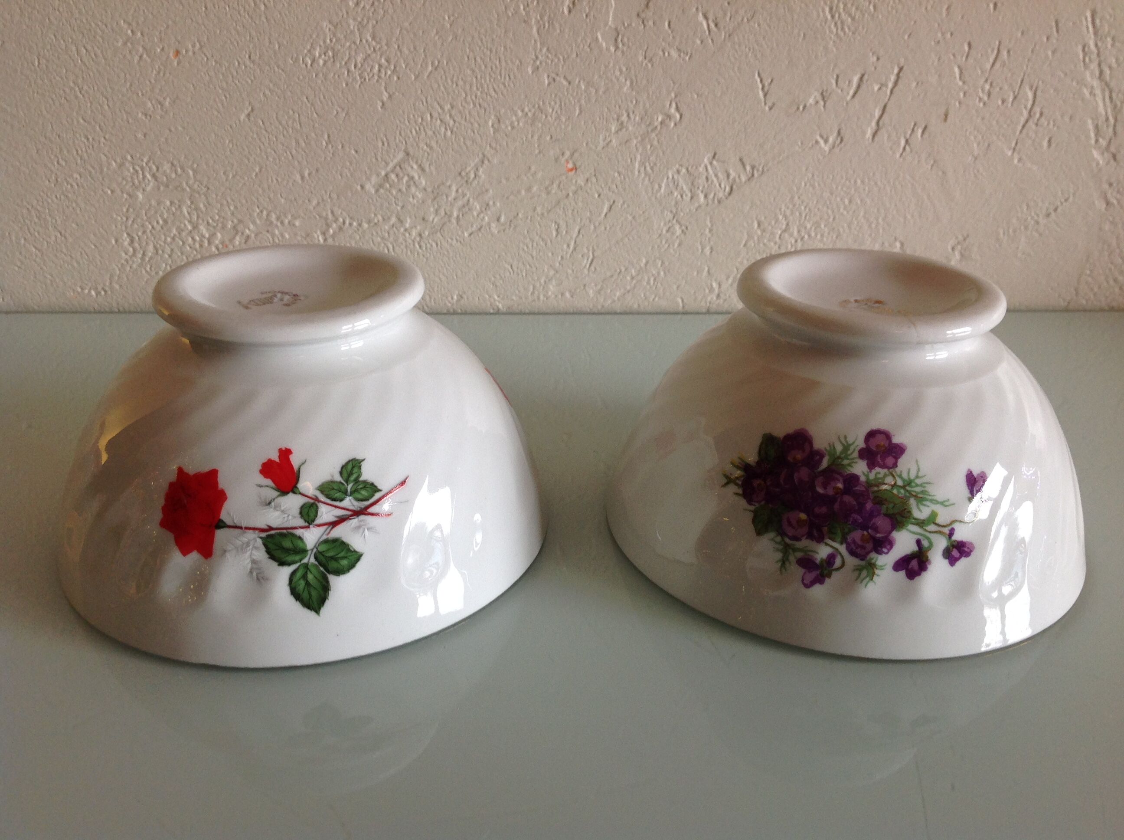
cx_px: 562
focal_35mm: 35
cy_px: 420
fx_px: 1135
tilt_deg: -26.6
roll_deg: -1.0
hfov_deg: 52.7
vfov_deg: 40.6
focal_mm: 4.28
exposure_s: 1/40
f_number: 2.4
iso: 64
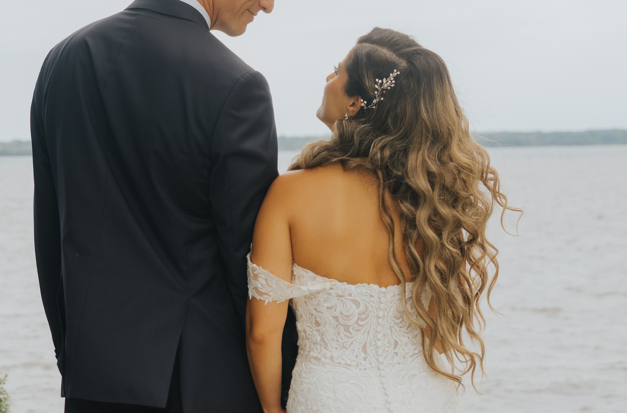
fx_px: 1917
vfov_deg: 12.3
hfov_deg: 18.6
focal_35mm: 111
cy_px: 179
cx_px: 376
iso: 200
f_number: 2.8
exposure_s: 1/1250
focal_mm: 32
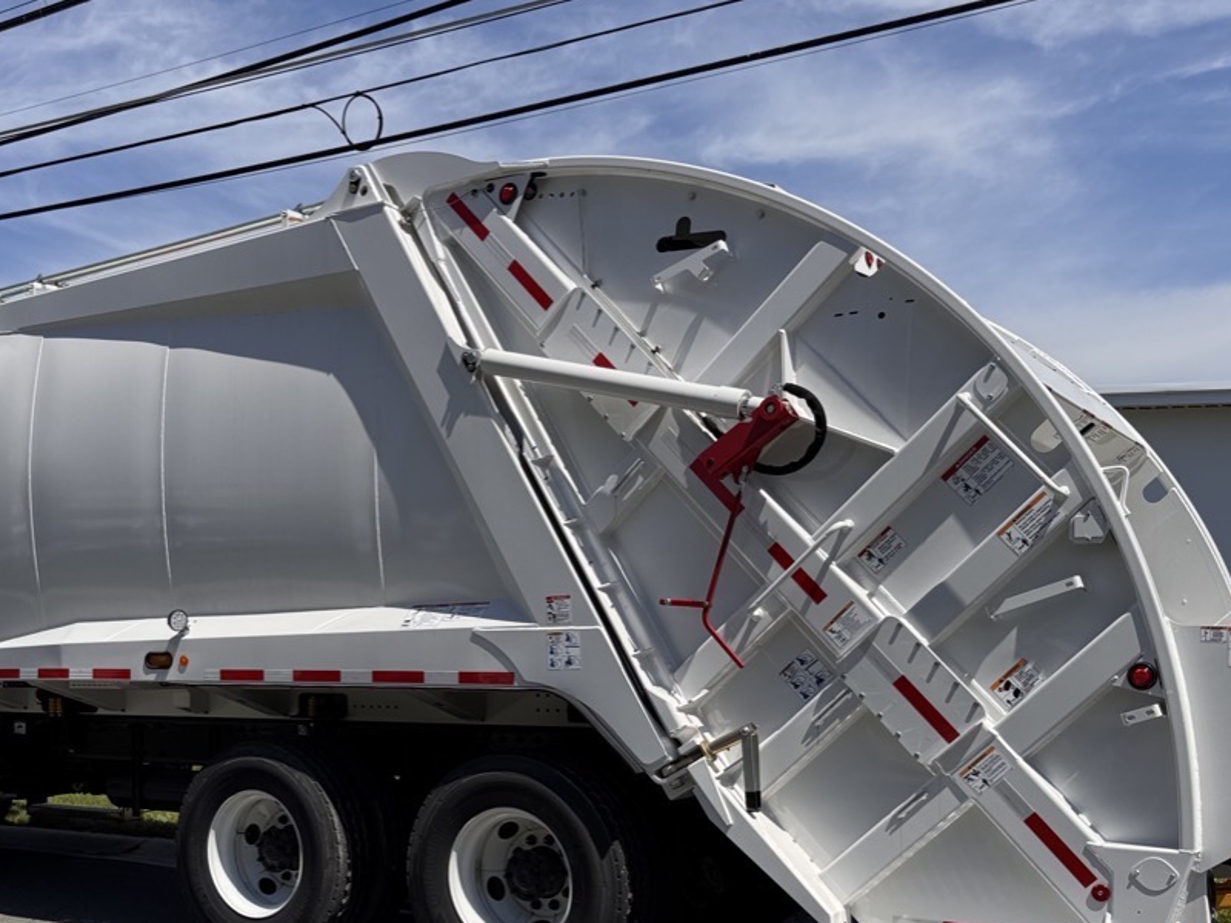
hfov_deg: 46.2
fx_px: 1422
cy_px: 652
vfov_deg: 35.4
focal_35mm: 40
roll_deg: +1.2
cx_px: 429
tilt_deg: -1.5
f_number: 1.78
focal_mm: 6.76
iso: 80
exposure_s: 1/6410
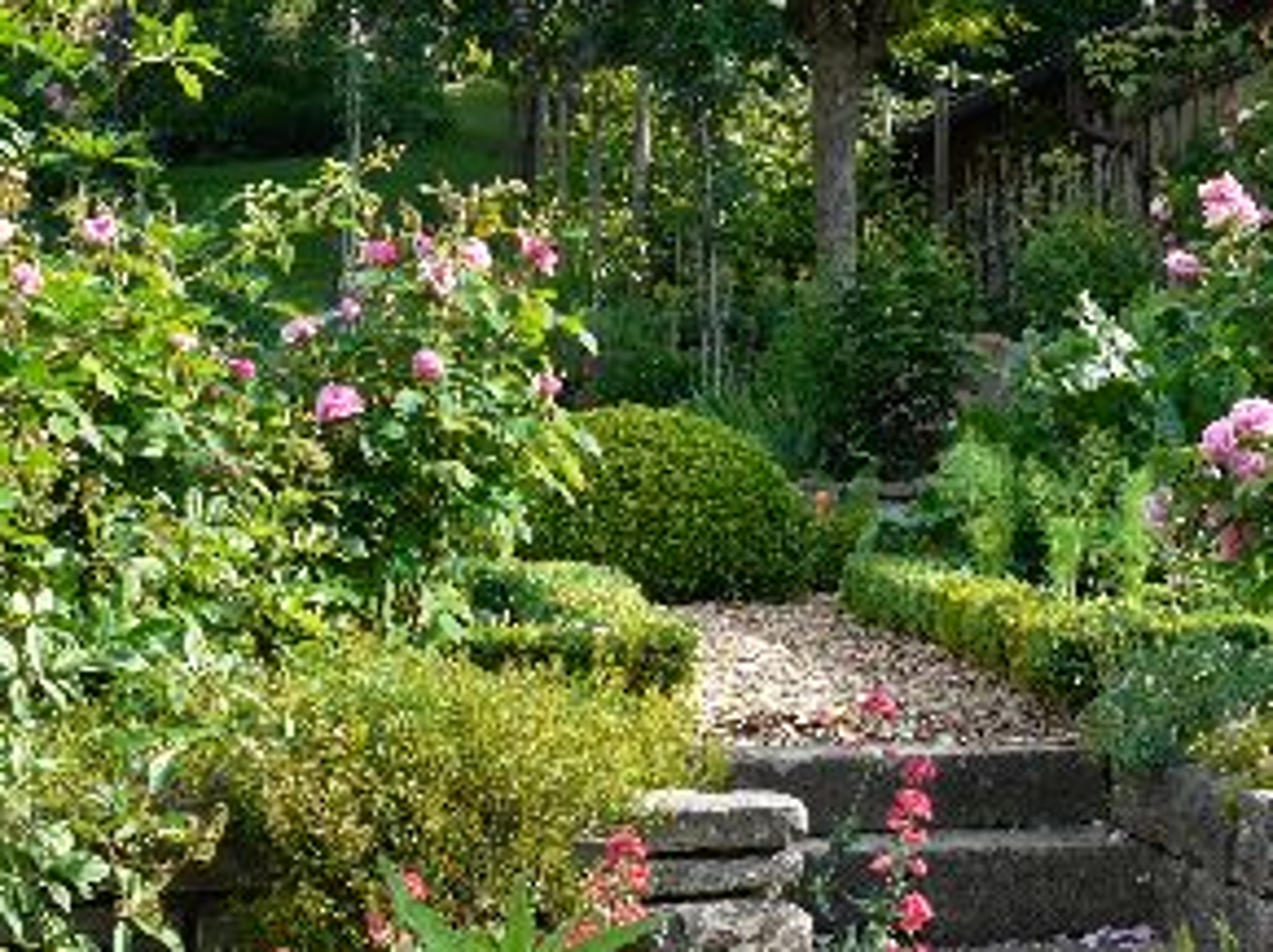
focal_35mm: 84
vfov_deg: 17.5
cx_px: 1097
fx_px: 3087
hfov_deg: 22.8
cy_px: 562
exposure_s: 1/200
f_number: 8
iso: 400
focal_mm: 19
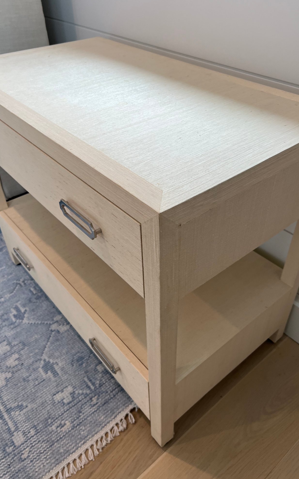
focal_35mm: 28
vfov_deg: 66.5
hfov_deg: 44.5
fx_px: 365
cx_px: 158
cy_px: 238
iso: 50
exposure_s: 1/120
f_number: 1.5
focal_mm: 5.7
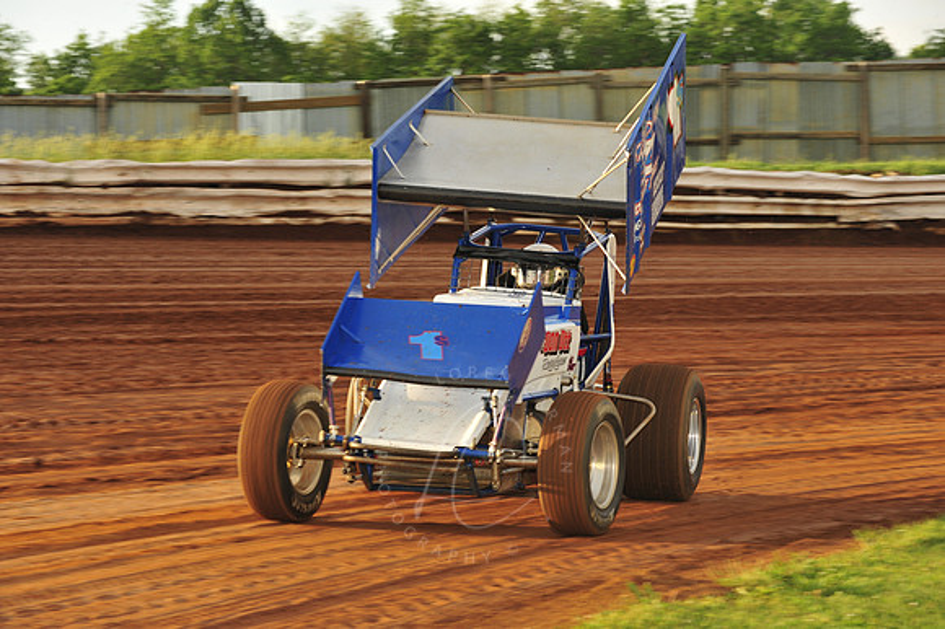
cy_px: 314
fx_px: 2938
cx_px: 472
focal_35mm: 112
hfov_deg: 18.3
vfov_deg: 12.2
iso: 400
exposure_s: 1/320
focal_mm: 112
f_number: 8
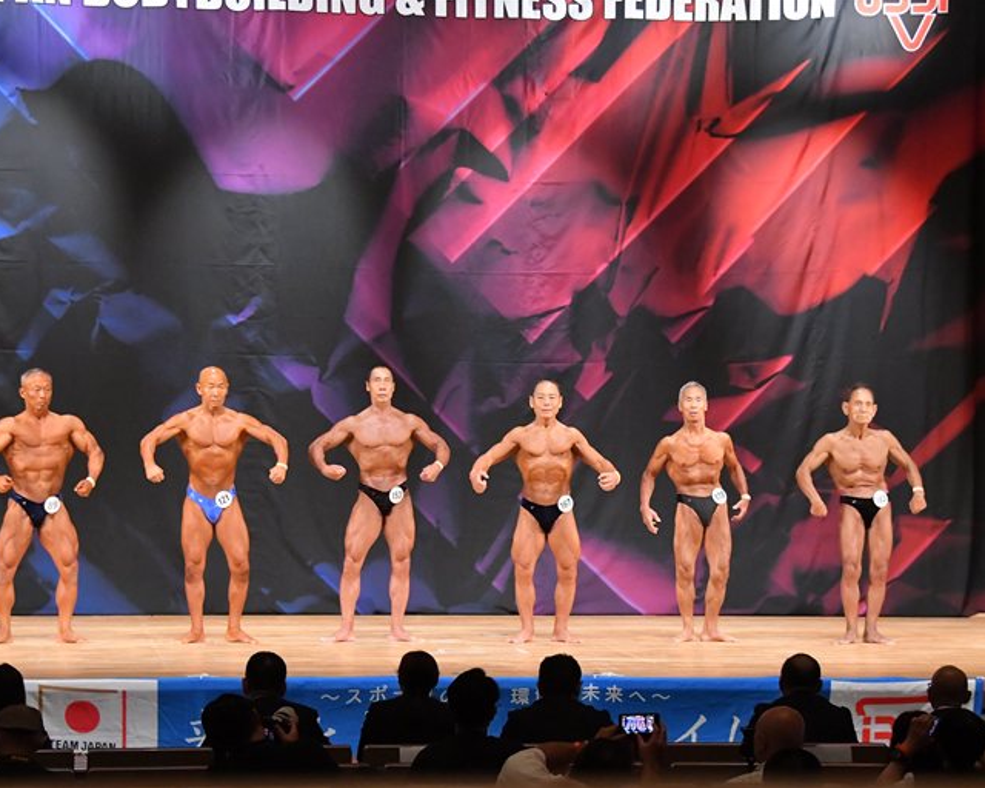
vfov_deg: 11.6
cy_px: 394
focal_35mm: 133
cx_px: 489
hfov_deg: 14.5
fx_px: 3877
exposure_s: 1/400
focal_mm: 78
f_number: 5.6
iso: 7200
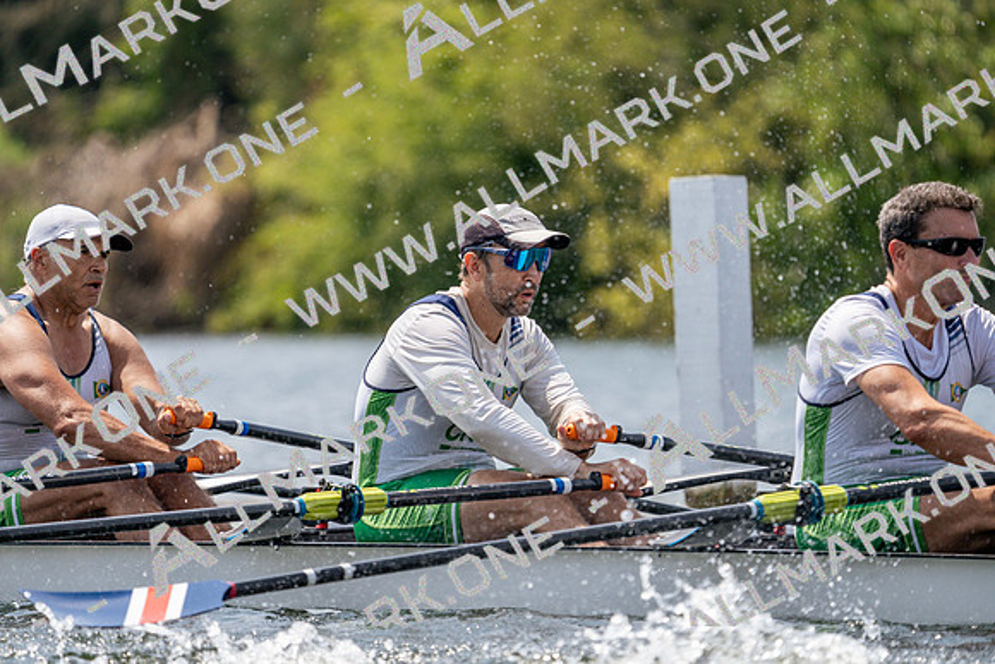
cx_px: 498
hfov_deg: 5.0
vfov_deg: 3.3
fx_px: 11472
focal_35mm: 415
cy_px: 332
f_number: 6.3
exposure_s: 1/1600
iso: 250
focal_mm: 415
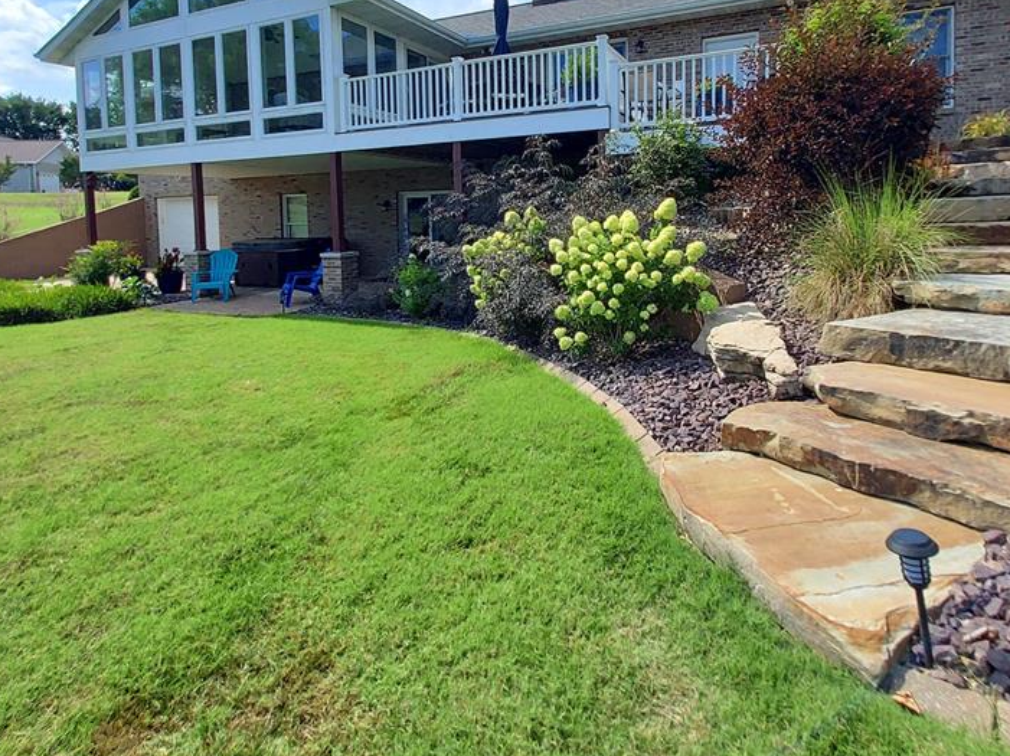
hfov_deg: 84.4
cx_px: 560
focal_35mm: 19
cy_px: 239
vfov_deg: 66.4
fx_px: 554
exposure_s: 1/1160
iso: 50
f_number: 2.2
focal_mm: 1.42
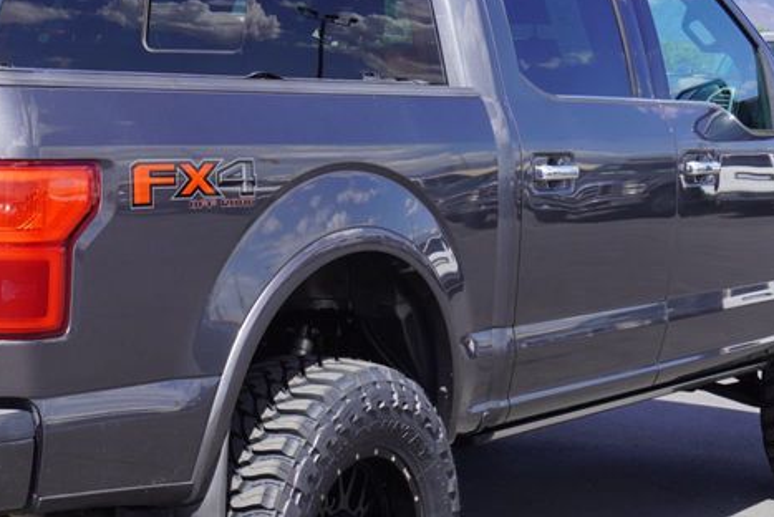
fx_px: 1979
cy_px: 316
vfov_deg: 14.9
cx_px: 174
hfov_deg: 21.9
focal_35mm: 92
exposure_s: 1/100
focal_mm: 28
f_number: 9
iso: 100
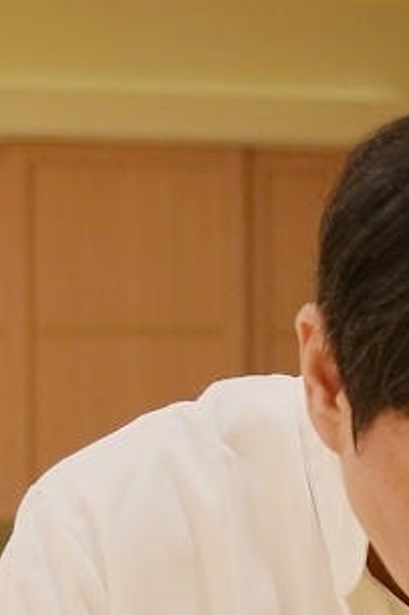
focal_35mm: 122
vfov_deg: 16.3
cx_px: 514
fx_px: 2081
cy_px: 673
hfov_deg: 11.0
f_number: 3.2
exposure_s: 1/160
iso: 1600
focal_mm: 31
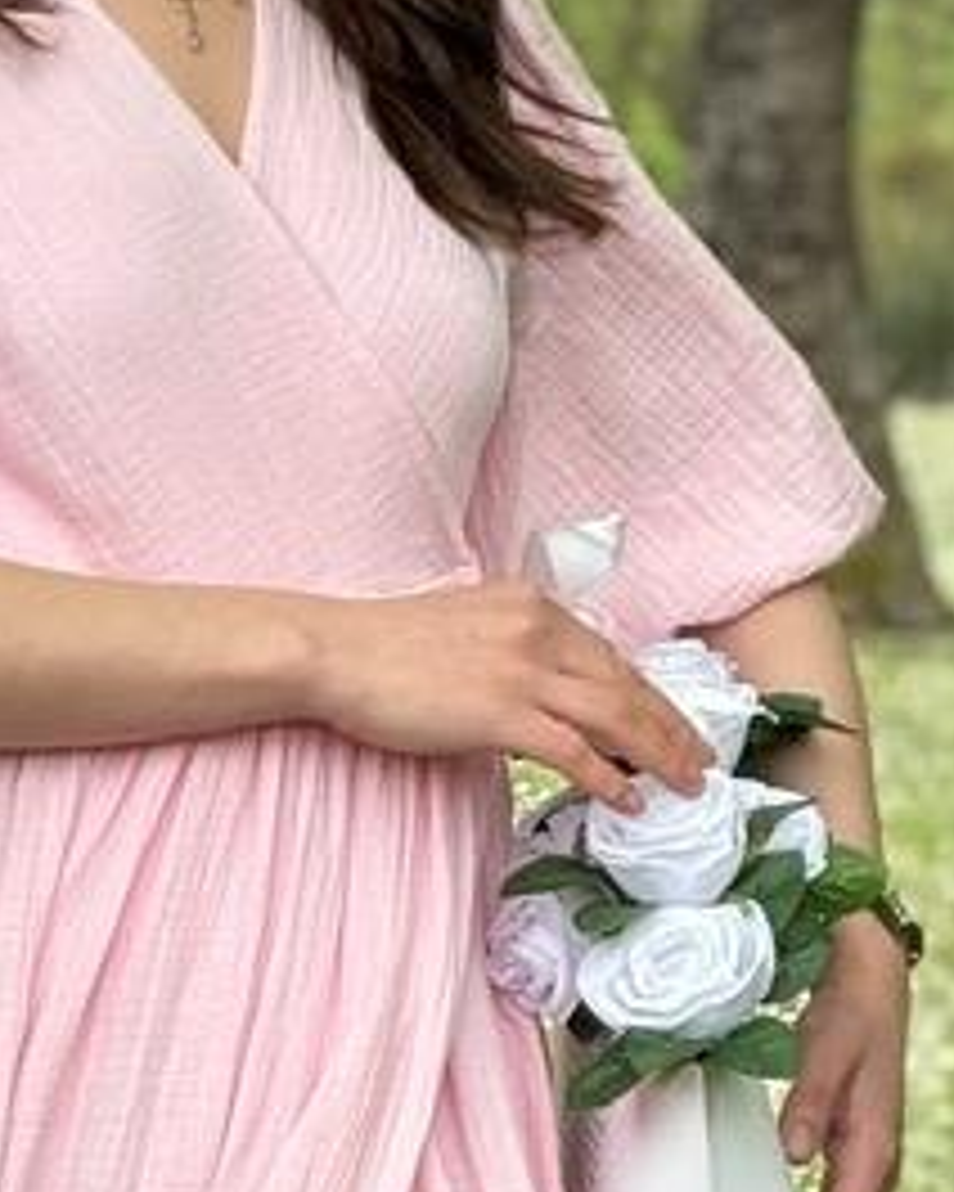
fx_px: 7976
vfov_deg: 8.5
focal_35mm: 226
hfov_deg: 6.8
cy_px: 891
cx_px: 126
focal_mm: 6.76
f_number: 1.78
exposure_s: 1/149
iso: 64
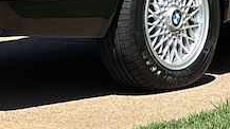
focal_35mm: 342
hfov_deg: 6.3
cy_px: -138
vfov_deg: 3.5
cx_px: 190
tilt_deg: -0.8
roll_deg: -0.2
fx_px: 2085
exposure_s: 1/2809
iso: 80
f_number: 1.78
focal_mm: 6.86
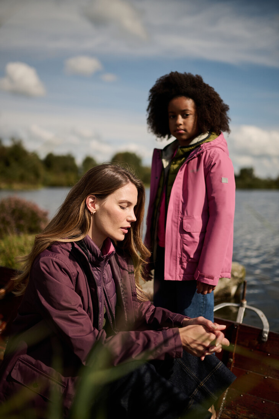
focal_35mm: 35
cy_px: 210
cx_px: 140
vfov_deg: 54.4
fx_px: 407
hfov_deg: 37.9
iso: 200
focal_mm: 35
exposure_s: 1/26000
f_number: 1.4
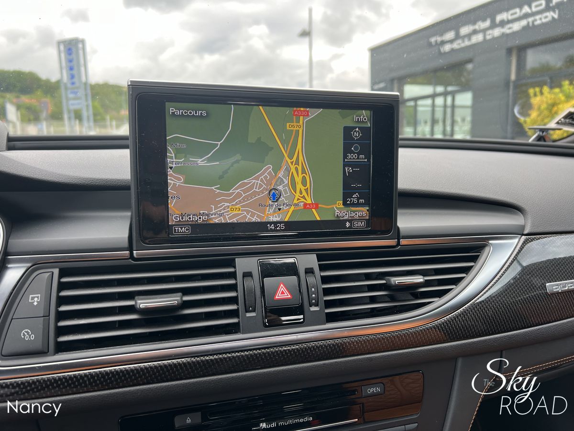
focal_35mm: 26
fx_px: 431
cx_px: 287
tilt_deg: -9.0
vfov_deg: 53.1
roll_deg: +1.5
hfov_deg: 67.3
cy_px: 216
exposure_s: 1/421
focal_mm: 5.7
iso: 50
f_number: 1.5
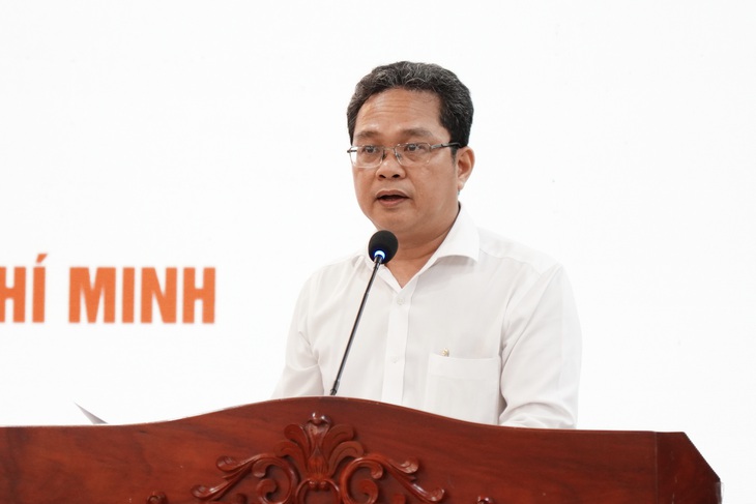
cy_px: 252
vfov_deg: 13.0
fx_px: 2205
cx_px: 378
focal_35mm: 105
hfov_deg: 19.5
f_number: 2.8
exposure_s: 1/100
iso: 1000
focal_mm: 70
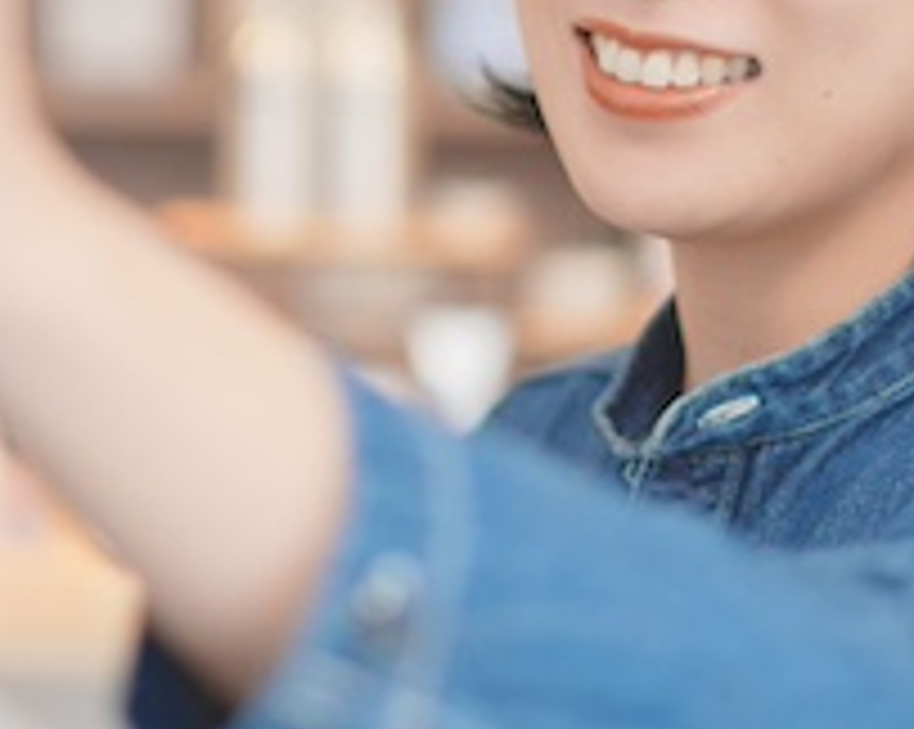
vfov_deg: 11.0
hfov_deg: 13.9
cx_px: 360
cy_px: 14
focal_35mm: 139
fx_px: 3756
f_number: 1.8
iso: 250
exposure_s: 1/125
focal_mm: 50
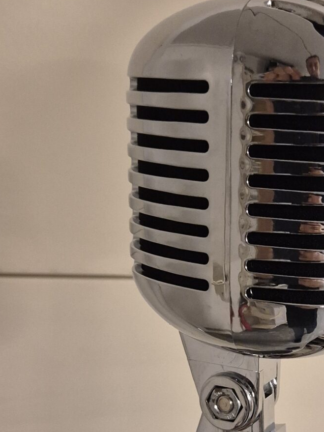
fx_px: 836
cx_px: 277
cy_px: 347
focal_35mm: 67
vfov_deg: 28.3
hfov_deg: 21.5
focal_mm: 5.4
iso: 640
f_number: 1.8
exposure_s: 1/100
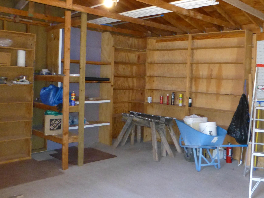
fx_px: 282
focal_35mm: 37
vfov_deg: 38.5
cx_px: 164
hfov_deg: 49.7
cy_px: 77
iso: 800
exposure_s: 1/60
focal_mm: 4.3
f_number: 3.3
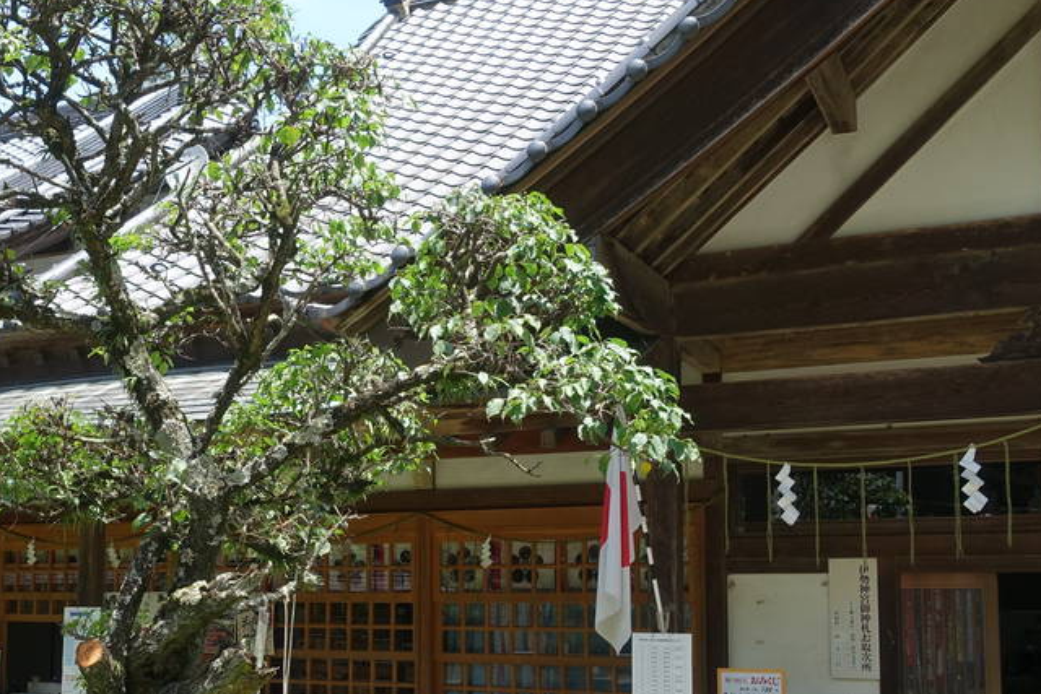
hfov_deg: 42.7
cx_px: 309
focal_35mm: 45
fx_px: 1301
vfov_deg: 29.5
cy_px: 497
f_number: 4
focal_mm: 8.93
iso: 125
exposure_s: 1/320
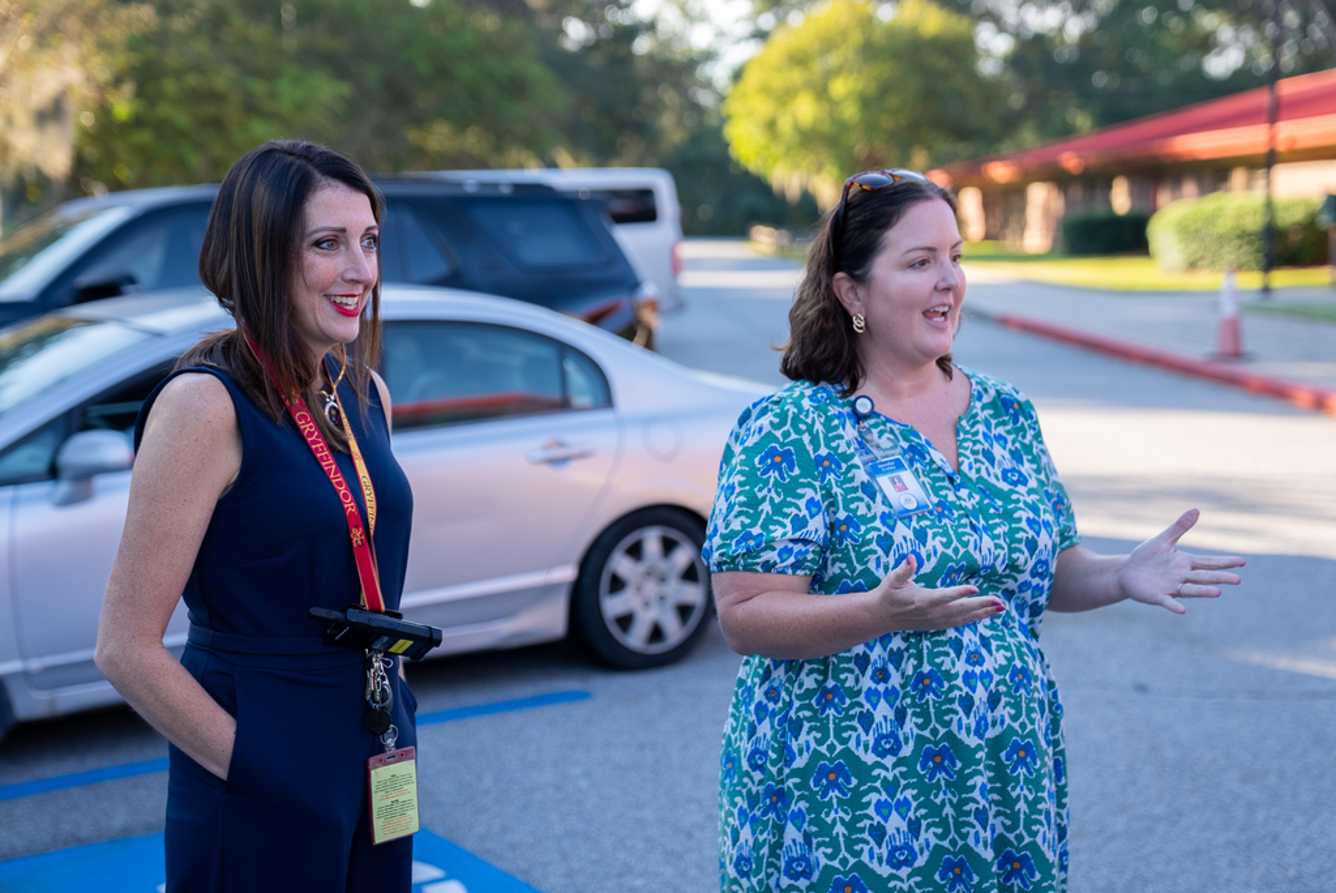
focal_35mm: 56
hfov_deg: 35.6
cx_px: 668
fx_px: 2079
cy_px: 446
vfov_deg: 24.2
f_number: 2.8
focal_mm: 56
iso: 125
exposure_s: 1/320
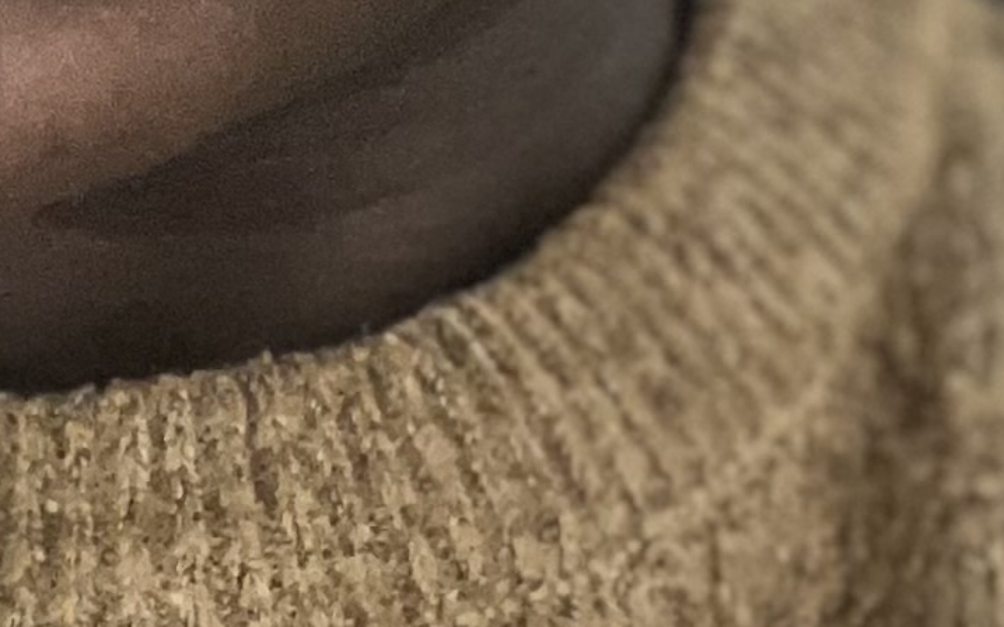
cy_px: -470
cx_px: 148
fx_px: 3748
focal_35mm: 137
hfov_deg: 15.1
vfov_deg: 9.2
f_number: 2.2
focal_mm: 2.71
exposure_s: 1/40
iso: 500
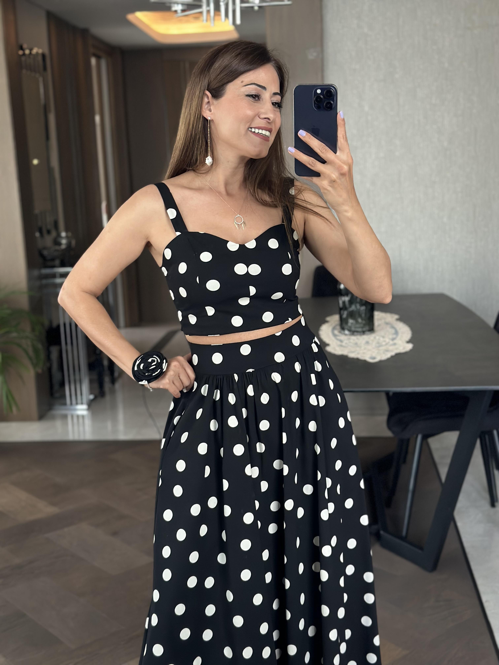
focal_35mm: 48
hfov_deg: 30.3
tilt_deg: -16.7
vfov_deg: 39.7
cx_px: 250
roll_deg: +3.1
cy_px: 332
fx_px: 923
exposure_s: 1/60
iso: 320
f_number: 1.78
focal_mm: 6.86
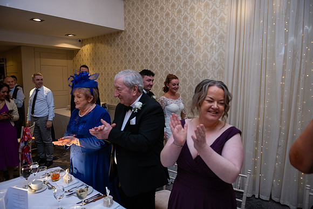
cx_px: 156
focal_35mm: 24
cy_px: 104
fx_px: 209
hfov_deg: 73.7
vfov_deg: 53.2
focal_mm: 24
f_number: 3.5
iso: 800
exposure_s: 1/160
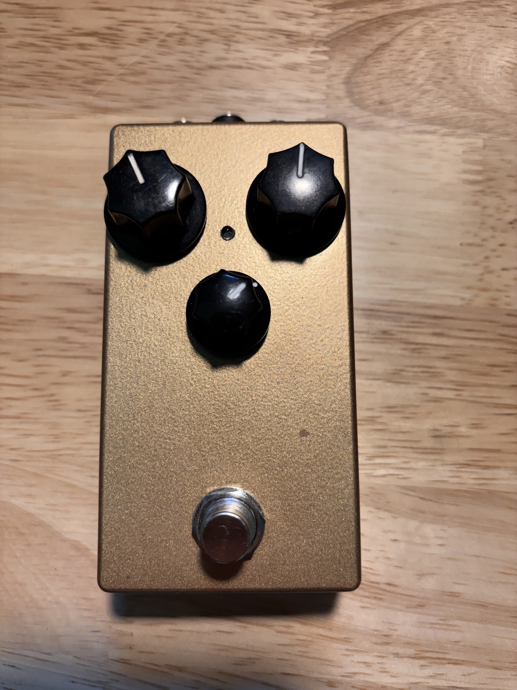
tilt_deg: -82.4
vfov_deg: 67.3
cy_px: 345
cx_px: 258
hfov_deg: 53.1
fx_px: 518
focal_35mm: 26
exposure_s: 1/120
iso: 100
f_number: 1.6
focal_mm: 5.96
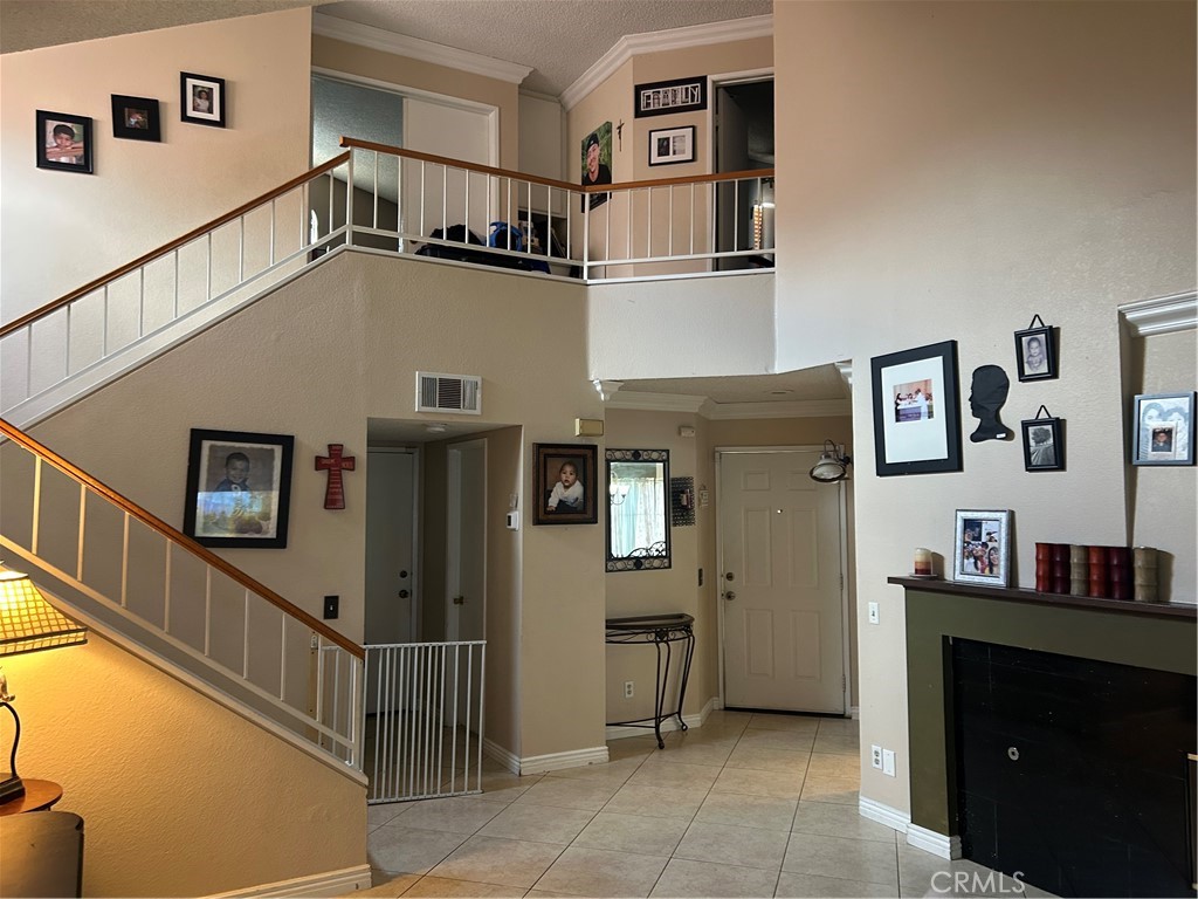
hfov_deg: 67.3
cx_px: 599
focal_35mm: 26
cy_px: 450
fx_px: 900
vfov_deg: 53.1
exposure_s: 1/60
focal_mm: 5.7
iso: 250
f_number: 1.5
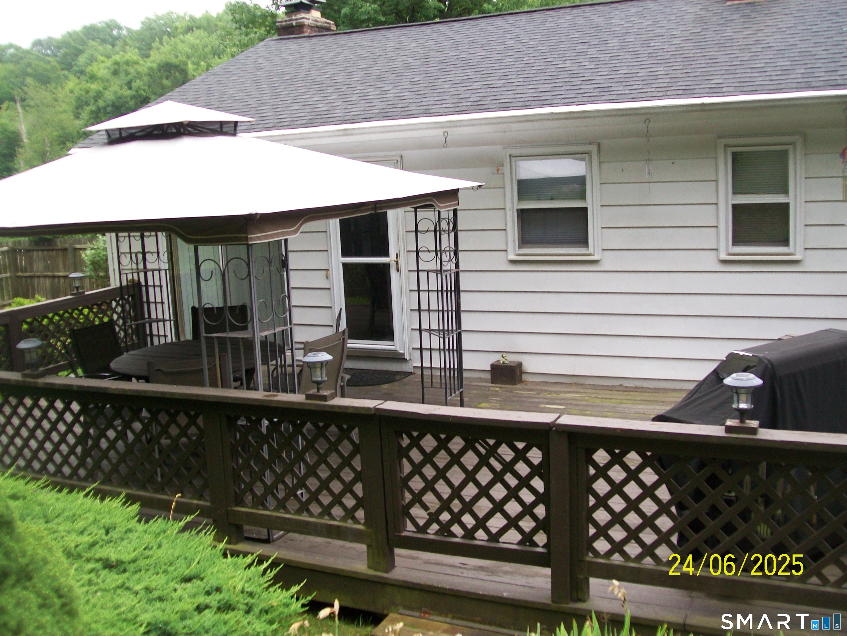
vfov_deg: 39.7
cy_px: 318
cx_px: 424
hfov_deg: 51.4
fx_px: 881
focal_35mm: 36
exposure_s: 1/160
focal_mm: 6
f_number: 2.7
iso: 64
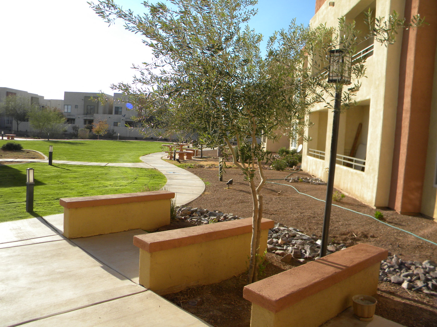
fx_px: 353
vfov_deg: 49.7
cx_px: 218
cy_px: 164
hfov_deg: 63.4
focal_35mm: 28
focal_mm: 5
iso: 80
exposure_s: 1/744
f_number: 3.5
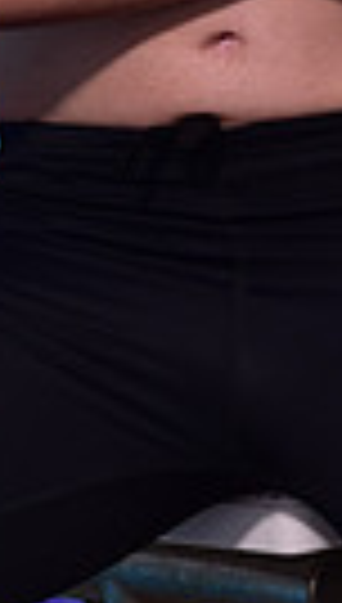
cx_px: 191
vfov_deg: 3.0
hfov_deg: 1.7
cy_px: -666
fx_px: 11583
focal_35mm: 723
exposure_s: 1/250
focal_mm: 160
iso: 80
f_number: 7.1
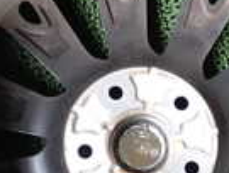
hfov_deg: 14.7
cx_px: 175
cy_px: 139
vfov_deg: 11.2
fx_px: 882
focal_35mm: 133
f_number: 2.3
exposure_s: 1/80
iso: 200
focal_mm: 5.4
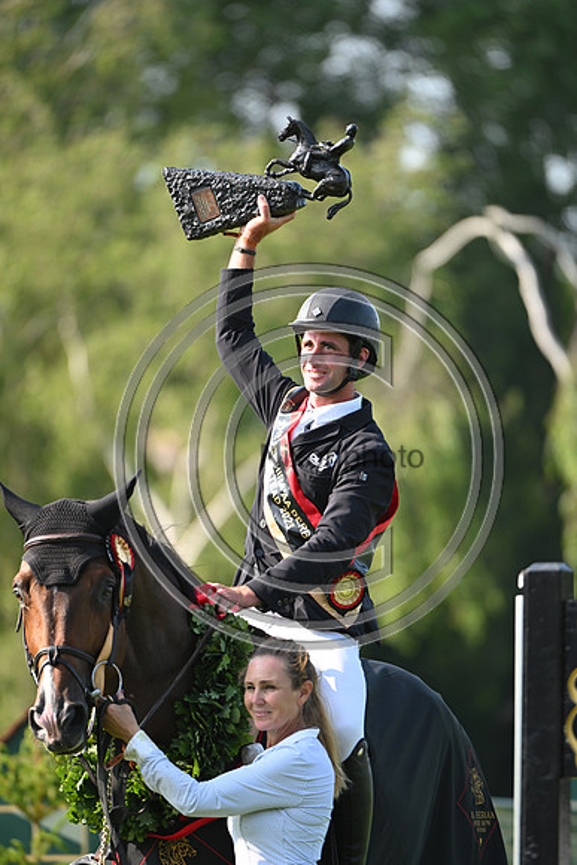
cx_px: 288
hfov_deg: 3.4
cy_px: 432
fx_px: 9610
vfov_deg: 5.2
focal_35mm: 400
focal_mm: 400
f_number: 4.5
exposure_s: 1/1250
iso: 720
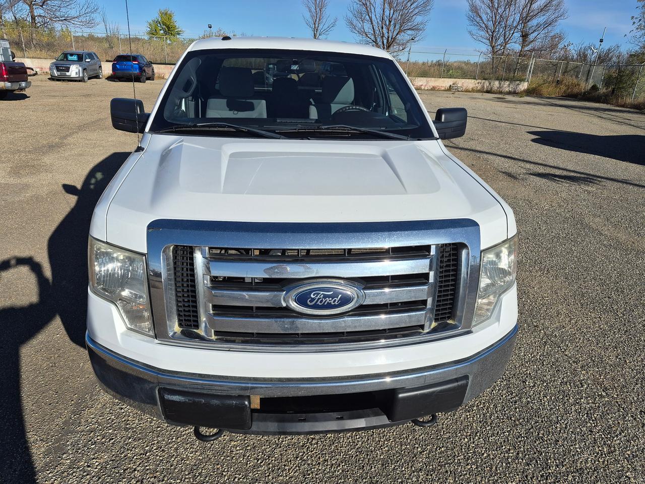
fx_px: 429
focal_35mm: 23
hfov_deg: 73.9
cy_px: 242
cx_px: 322
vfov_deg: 58.9
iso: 64
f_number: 1.8
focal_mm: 5.4
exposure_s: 1/7696
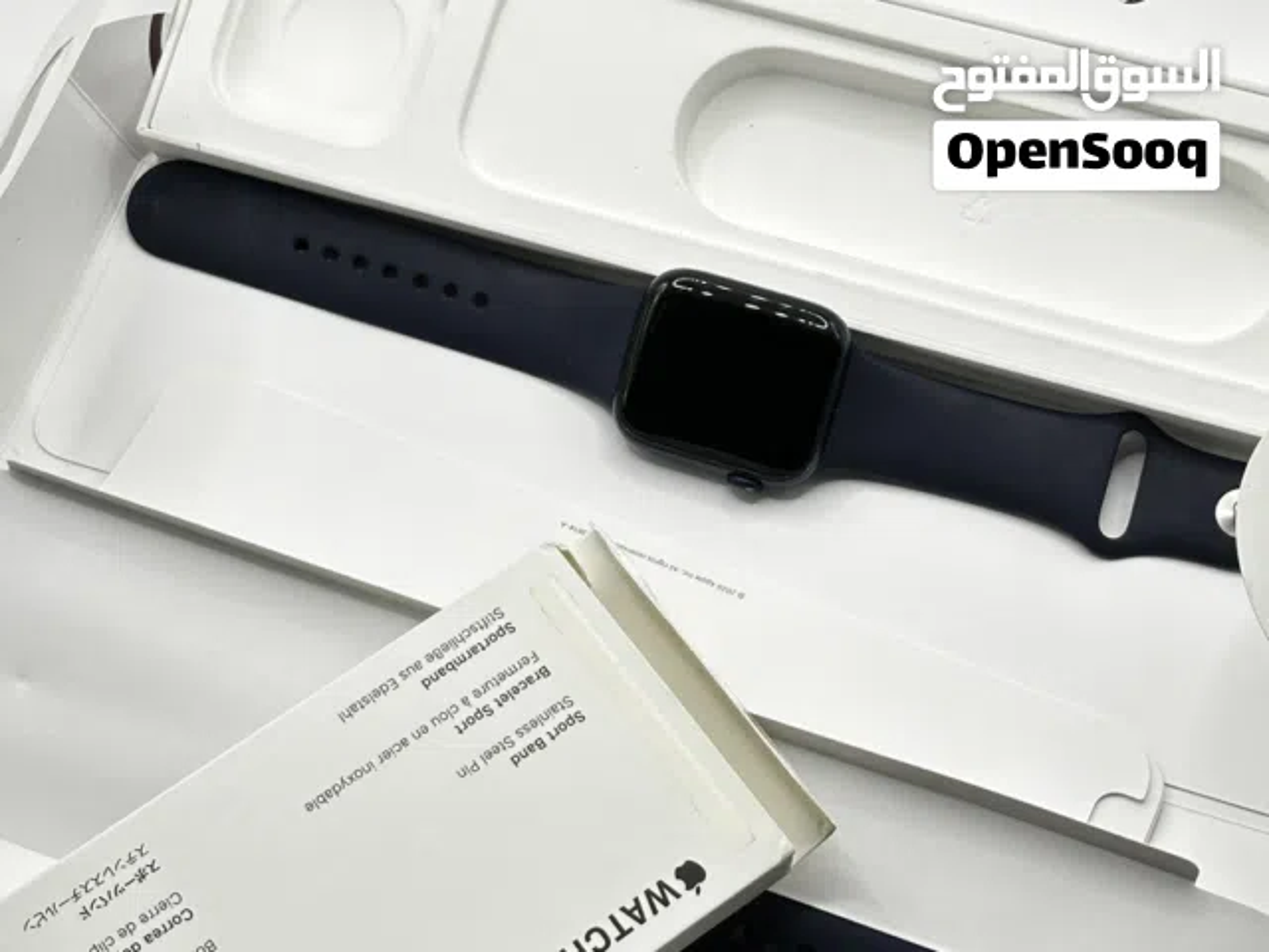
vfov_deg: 30.3
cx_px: 634
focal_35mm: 48
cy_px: 476
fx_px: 1760
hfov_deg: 39.7
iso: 50
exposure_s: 1/189
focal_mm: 6.86
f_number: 1.78
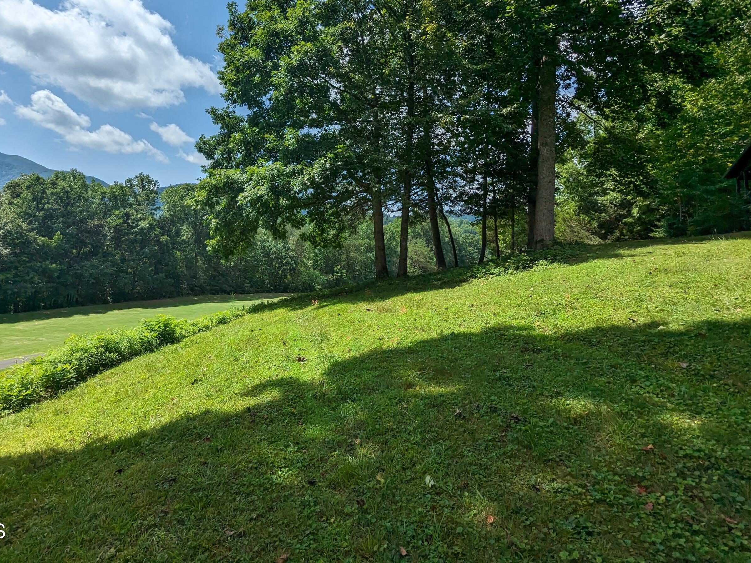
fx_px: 434
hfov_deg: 81.3
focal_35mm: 20
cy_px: 211
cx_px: 327
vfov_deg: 65.0
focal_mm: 2.35
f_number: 2.2
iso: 48
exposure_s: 1/3096
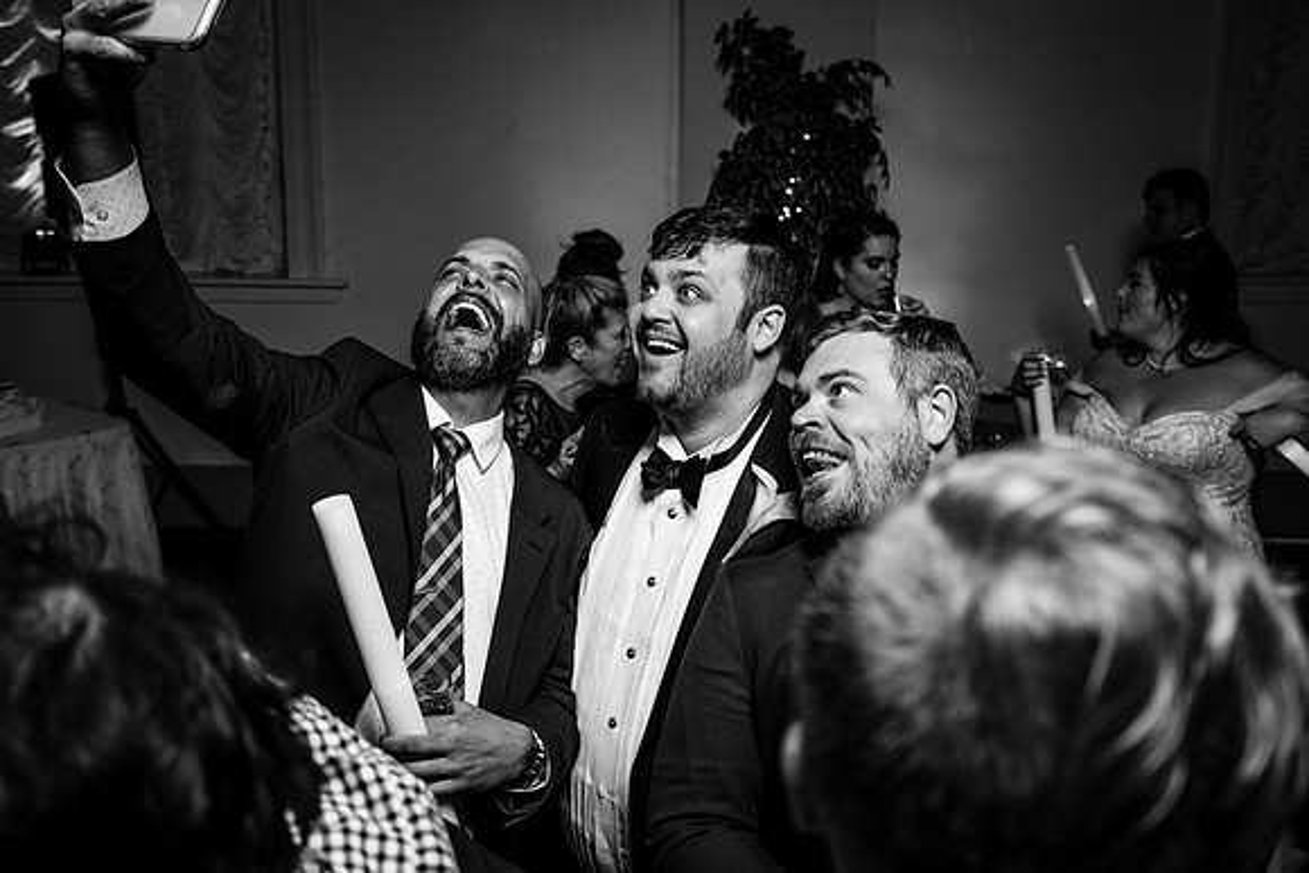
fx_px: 1292
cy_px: 436
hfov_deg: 53.7
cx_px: 654
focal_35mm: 36
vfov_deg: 37.3
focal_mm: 35
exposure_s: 1/200
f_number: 4
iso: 2000
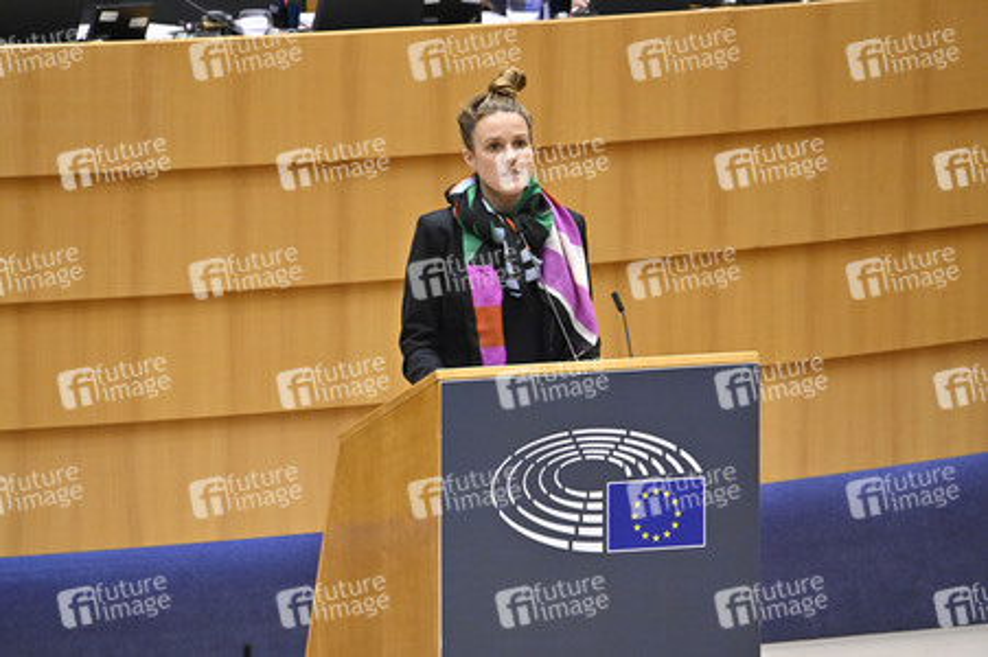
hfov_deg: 4.7
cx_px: 494
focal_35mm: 440
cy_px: 328
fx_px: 12066
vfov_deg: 3.1
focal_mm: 440
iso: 5000
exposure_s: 1/640
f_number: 6
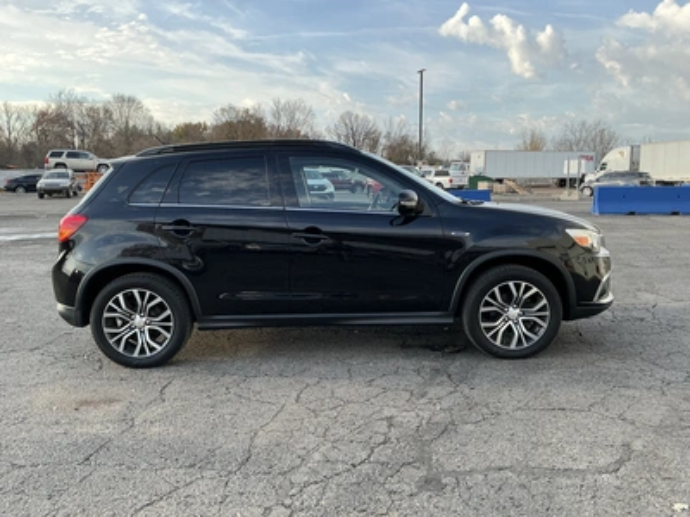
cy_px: 258
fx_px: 558
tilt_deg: -5.7
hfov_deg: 63.4
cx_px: 345
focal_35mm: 28
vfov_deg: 49.7
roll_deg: -0.3
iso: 25
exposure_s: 1/504
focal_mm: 3
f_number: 1.8
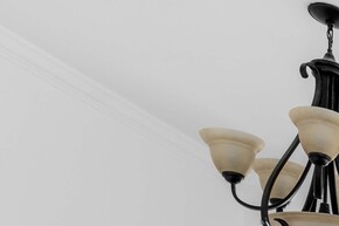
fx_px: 828
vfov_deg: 13.3
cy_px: 454
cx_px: 772
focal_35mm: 88
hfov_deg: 15.4
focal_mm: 17
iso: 200
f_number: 11
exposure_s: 1/2.5
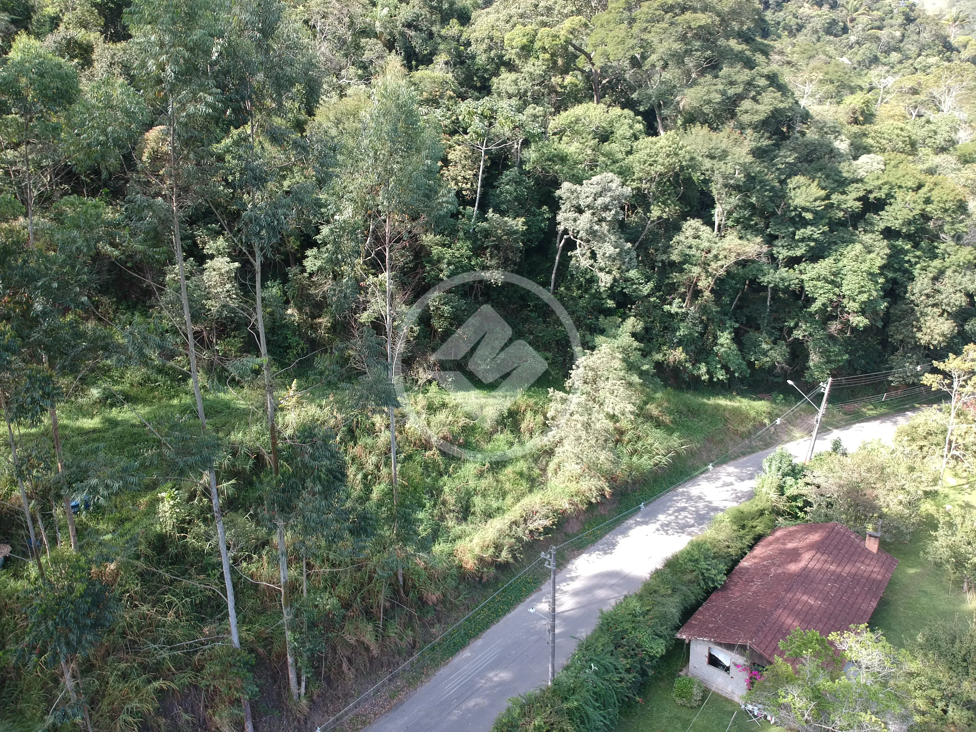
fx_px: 705
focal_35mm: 25
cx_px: 488
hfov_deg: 69.4
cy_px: 366
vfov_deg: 54.9
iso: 100
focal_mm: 4.49
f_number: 2.6
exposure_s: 1/160
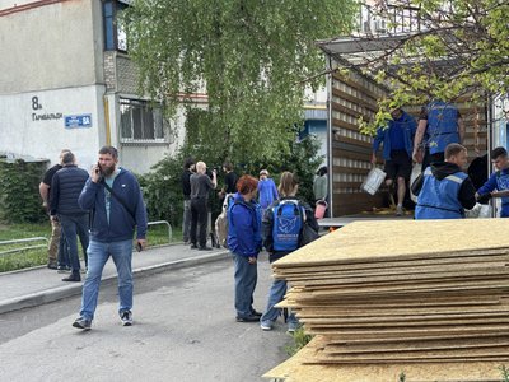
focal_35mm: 48
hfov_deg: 39.7
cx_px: 254
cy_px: 191
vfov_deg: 30.3
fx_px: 706
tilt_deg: -3.8
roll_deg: +2.1
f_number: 1.78
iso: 64
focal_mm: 6.76
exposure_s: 1/558
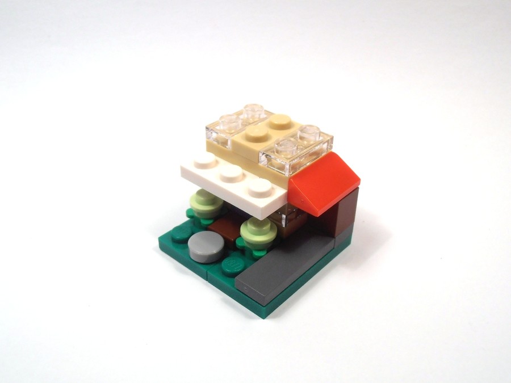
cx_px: 256
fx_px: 546
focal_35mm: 37
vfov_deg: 38.7
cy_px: 192
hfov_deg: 50.1
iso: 80
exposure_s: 1/125
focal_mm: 6.61
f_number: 3.9
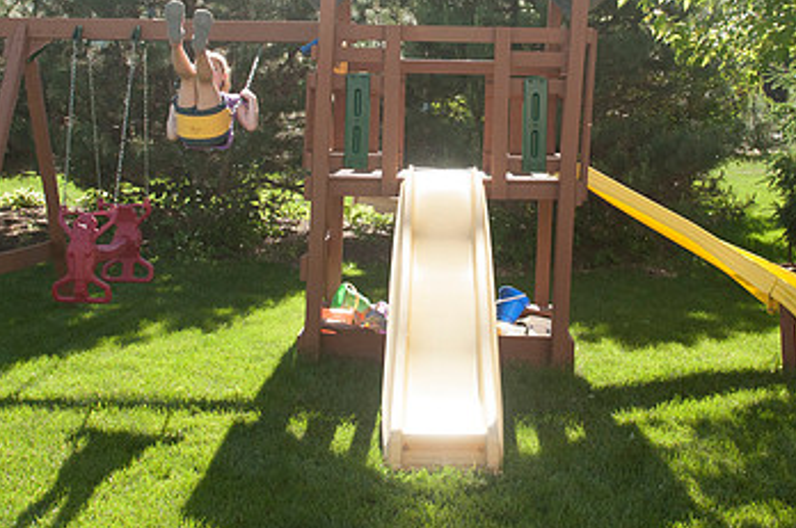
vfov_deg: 29.5
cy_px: 154
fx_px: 994
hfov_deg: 43.6
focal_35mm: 45
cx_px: 453
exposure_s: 1/2000
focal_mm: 18
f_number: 5
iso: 400
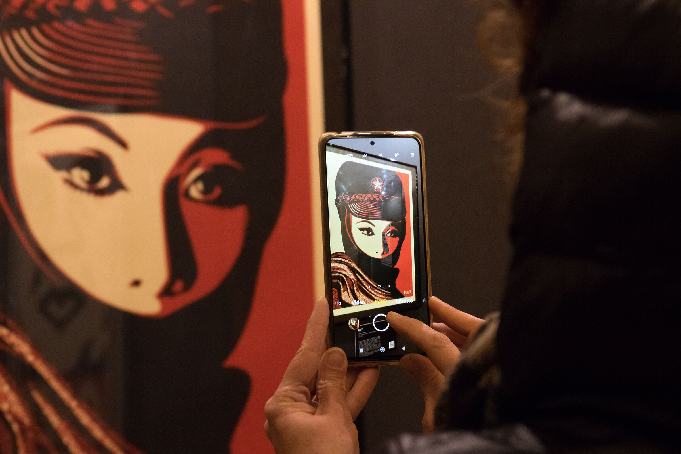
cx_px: 340
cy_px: 227
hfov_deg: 19.5
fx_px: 1986
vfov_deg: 13.0
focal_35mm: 105
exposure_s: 1/100
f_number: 5.6
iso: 3200
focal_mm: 70
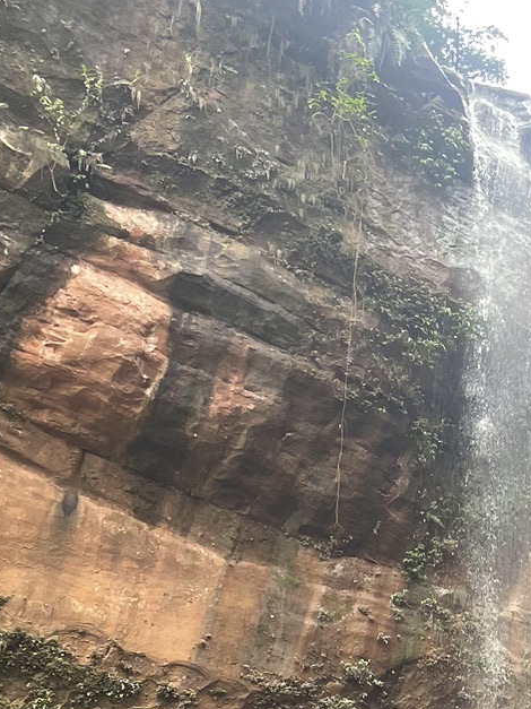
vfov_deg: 21.8
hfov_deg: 17.2
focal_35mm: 83
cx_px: 586
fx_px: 1698
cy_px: 857
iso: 50
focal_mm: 4.2
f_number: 1.6
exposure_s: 1/121
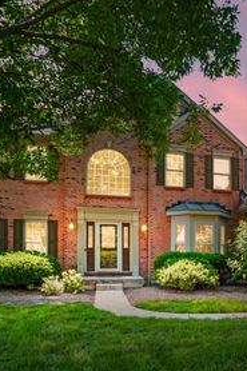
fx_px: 278
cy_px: 212
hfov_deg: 45.9
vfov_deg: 67.1
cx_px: 190
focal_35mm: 27
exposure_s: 1/50
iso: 100
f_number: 5
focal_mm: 10
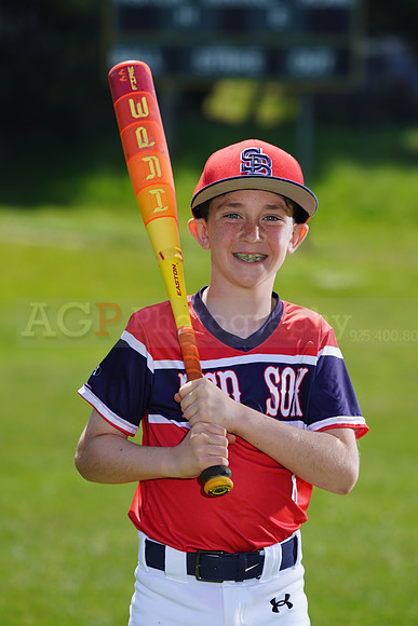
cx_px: 209
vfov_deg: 9.3
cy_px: 313
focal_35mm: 221
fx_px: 3846
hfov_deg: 6.2
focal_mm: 221
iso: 100
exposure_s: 1/250
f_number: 7.1
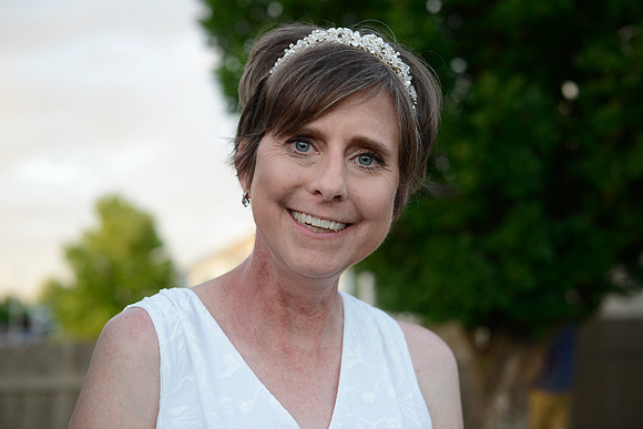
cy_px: 214
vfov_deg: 27.0
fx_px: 893
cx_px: 322
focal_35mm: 50
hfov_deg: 39.6
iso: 400
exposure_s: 1/160
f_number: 3.2
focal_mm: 50
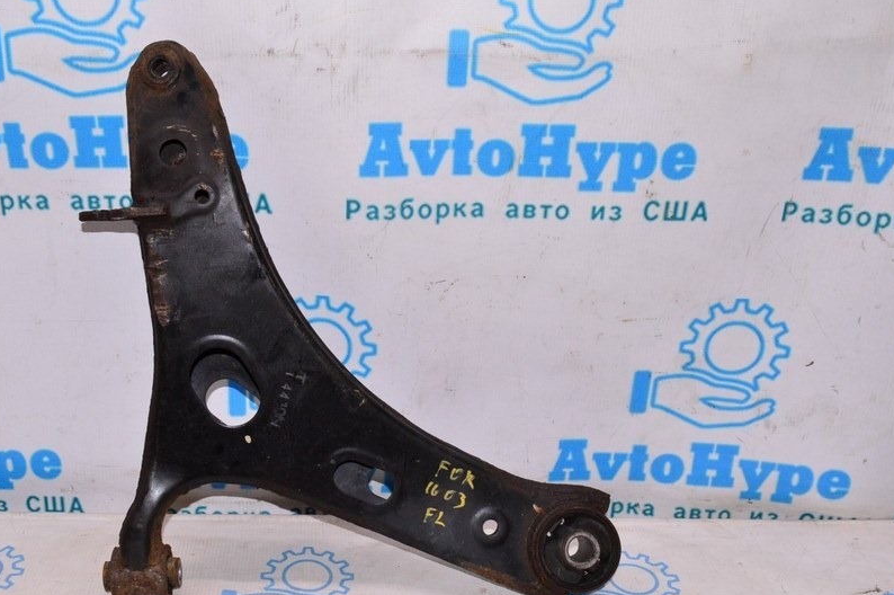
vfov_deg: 32.8
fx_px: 1008
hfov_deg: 47.5
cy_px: 323
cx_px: 348
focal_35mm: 41
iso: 1600
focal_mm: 21
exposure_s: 1/200
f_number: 8
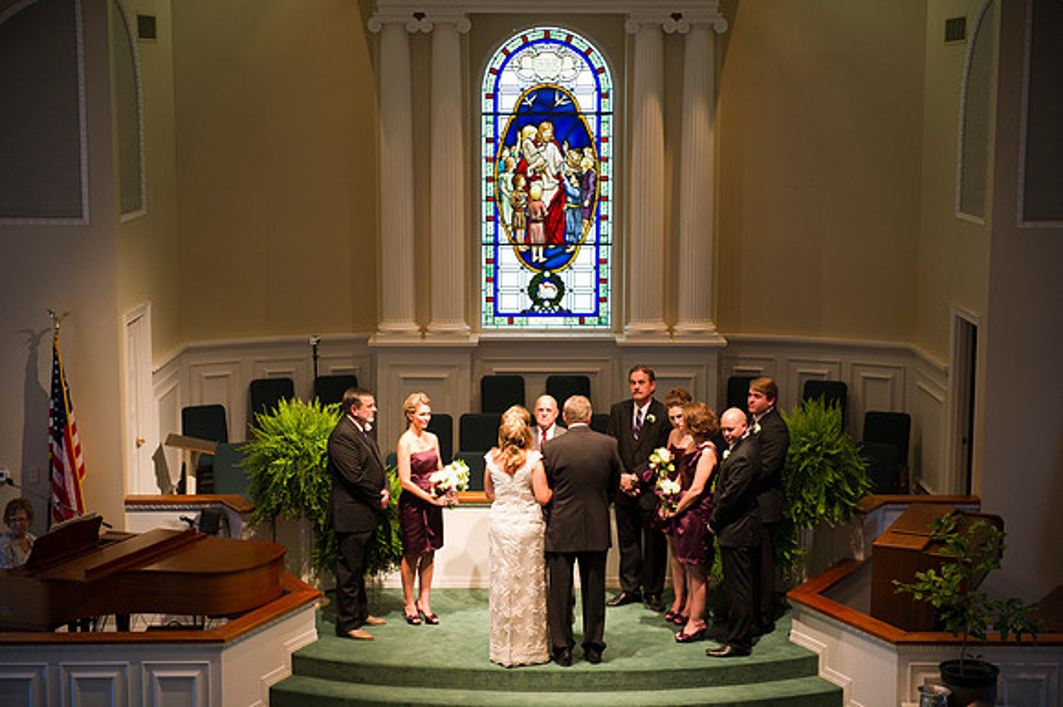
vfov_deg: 21.9
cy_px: 354
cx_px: 532
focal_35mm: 62
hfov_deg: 32.4
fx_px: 1830
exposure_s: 1/50
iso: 1600
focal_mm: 62
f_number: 2.8
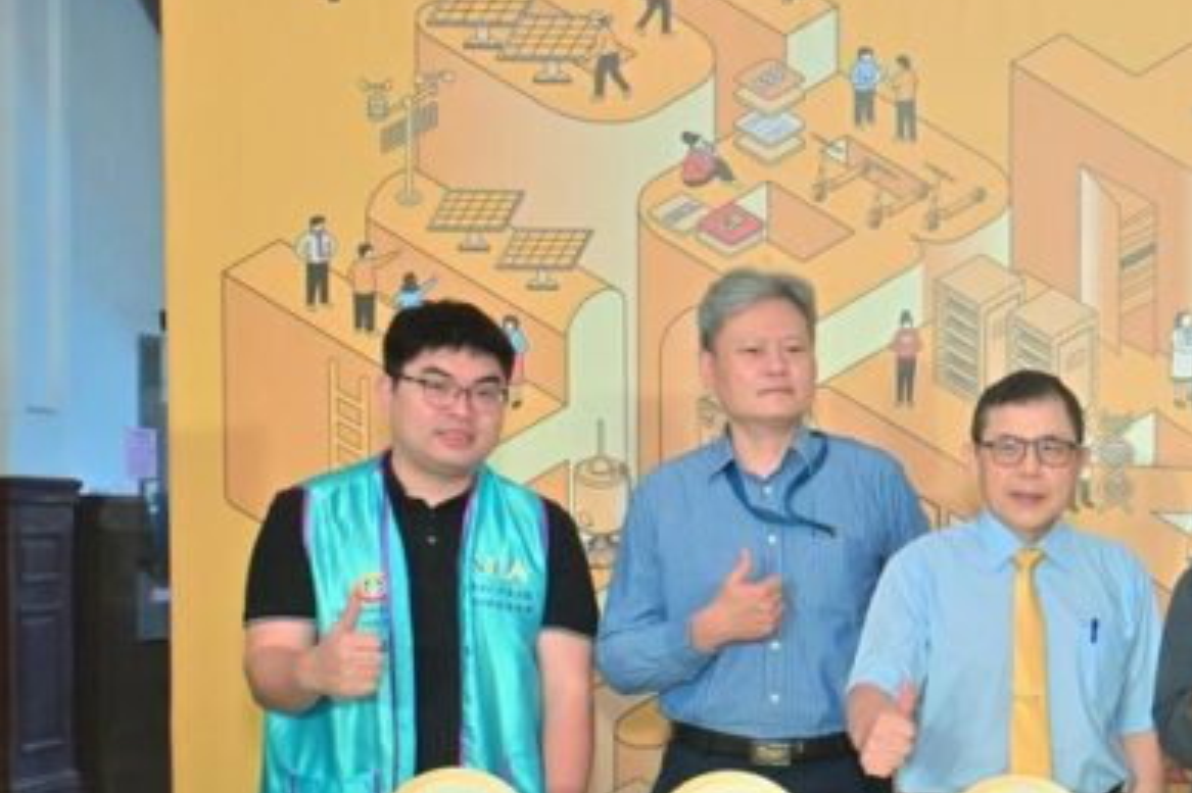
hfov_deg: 24.0
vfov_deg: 17.2
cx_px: 1321
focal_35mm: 79
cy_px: 588
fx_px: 2615
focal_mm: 30
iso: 800
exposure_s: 1/200
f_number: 5.6
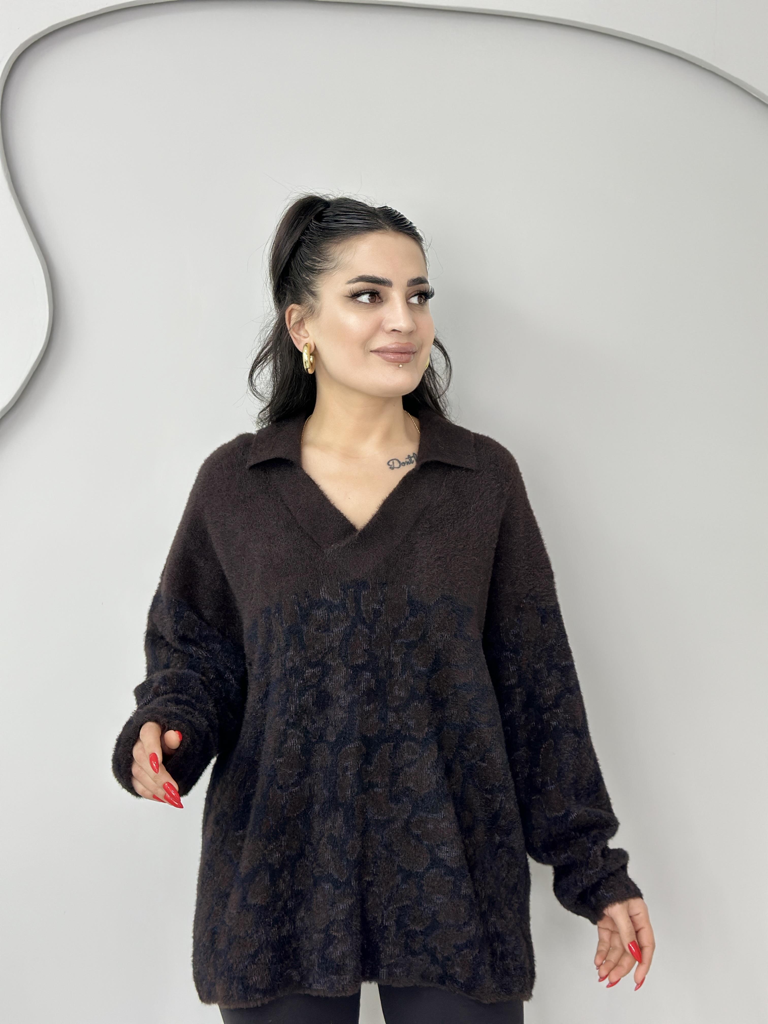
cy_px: 512
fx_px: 1420
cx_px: 384
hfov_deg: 30.3
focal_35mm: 48
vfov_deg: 39.7
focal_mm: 6.86
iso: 125
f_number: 1.78
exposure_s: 1/100
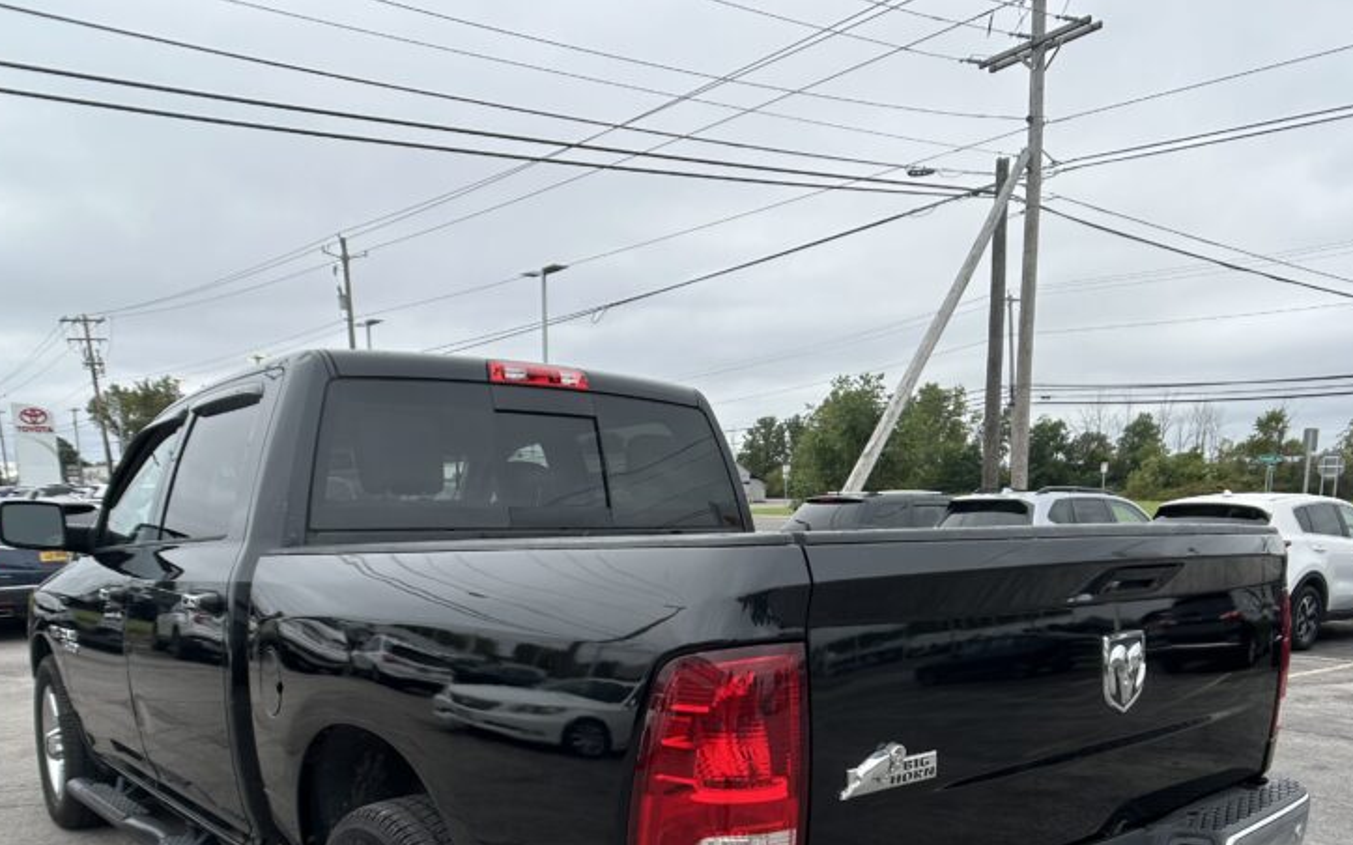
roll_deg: +0.5
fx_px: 1438
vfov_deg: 31.9
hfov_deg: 50.4
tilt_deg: -10.4
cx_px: 693
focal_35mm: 39
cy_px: 671
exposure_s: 1/1621
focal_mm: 5.7
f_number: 1.5
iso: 50
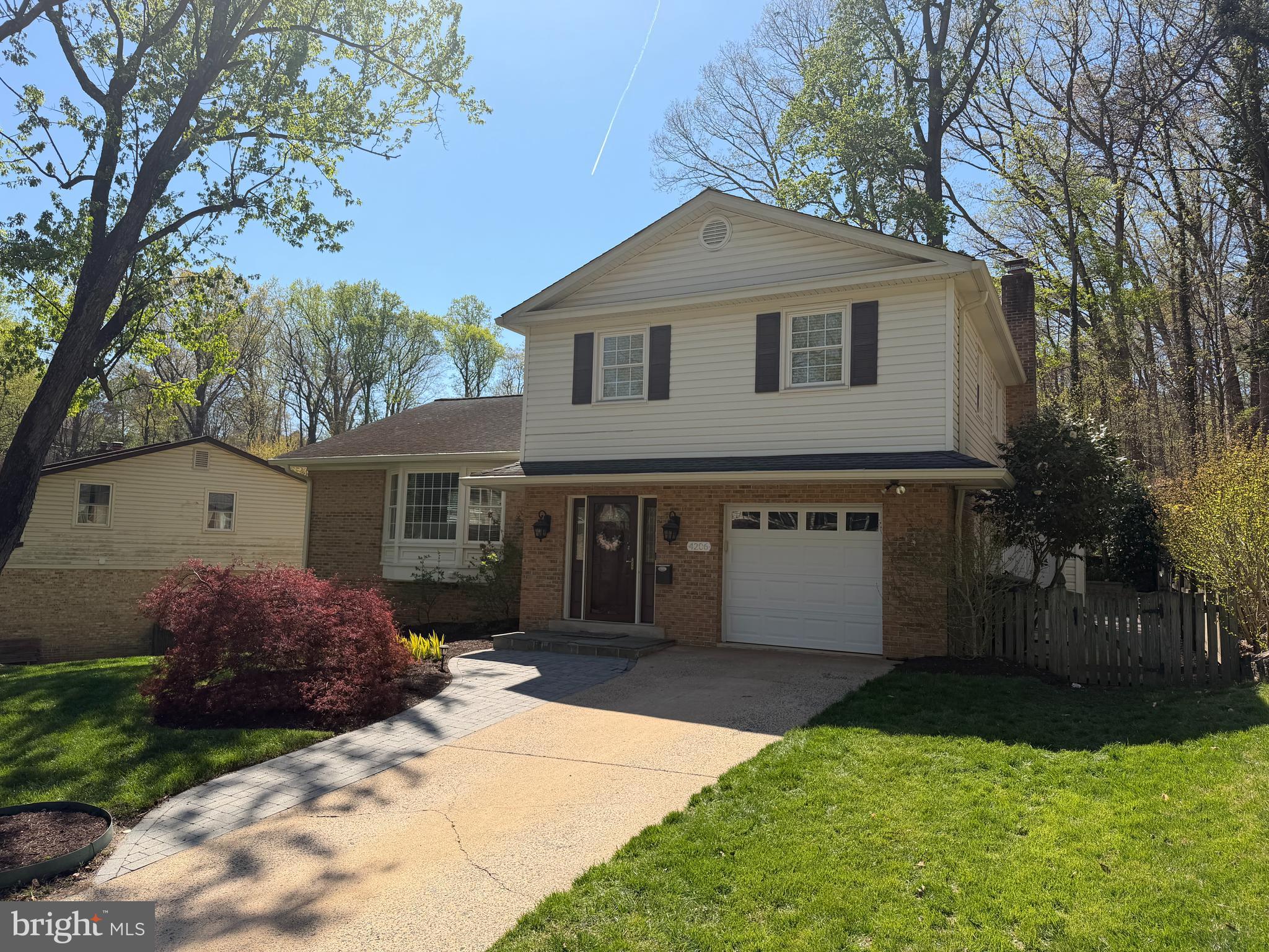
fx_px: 880
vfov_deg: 56.8
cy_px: 476
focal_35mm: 24
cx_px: 634
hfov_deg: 71.6
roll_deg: -1.7
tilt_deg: +4.8
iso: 80
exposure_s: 1/3953
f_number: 1.78
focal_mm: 6.76
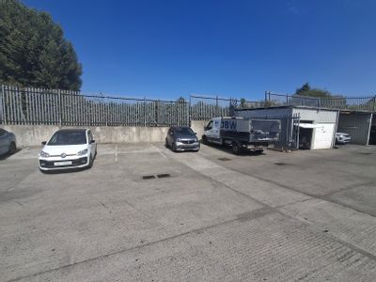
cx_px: 188
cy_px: 141
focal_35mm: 16
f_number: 2.2
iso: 40
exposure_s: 1/1859
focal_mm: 1.64
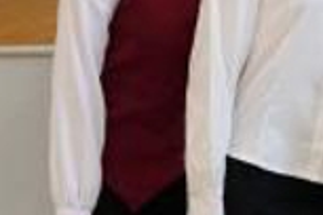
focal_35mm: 132
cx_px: 511
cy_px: 181
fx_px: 1184
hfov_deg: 14.3
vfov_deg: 10.3
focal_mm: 18
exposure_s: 1/160
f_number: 3.5
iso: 1600
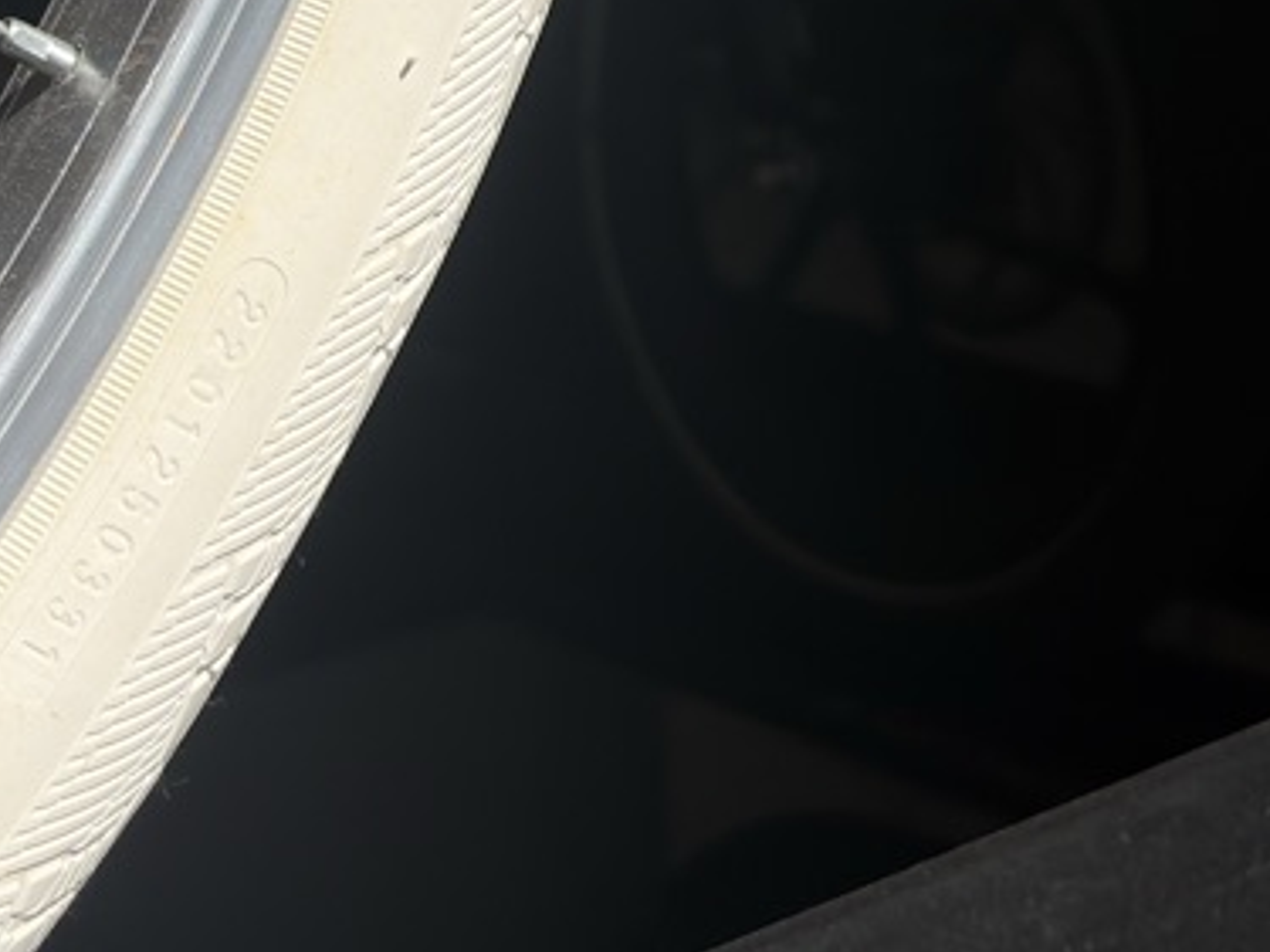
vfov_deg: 14.2
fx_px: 3558
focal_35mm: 97
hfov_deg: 20.2
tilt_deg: -0.5
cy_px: -522
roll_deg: +1.8
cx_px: 745
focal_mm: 5.96
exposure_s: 1/5495
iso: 32
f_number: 1.6
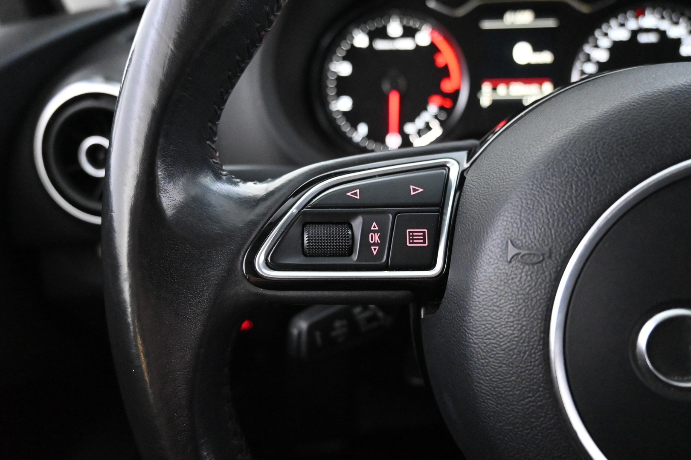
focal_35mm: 26
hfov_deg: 68.9
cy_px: 230
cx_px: 346
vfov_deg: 49.1
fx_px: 504
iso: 10000
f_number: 3.5
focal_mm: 17.5
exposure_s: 1/30
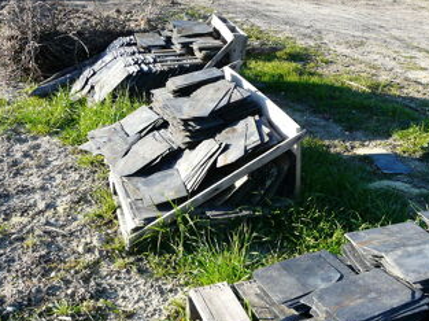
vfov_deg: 33.5
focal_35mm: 43
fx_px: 532
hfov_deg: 43.7
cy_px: 147
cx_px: 249
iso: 100
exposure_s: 1/200
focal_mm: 4.6
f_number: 4.5
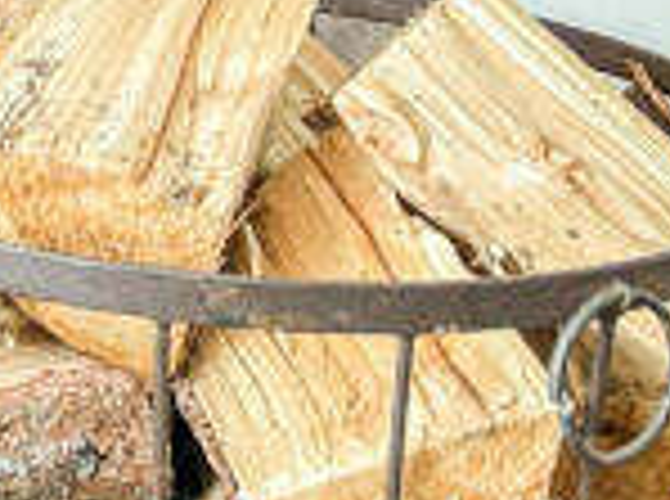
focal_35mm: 102
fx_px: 1969
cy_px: -151
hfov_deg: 16.2
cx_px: -546
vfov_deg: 13.9
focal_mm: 5.7
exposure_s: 1/60
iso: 320
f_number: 1.5
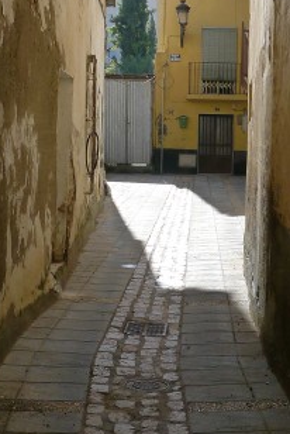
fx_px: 1001
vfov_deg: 24.4
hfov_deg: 16.5
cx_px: 156
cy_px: 159
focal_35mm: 83
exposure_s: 1/400
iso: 125
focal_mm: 6.8
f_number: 4
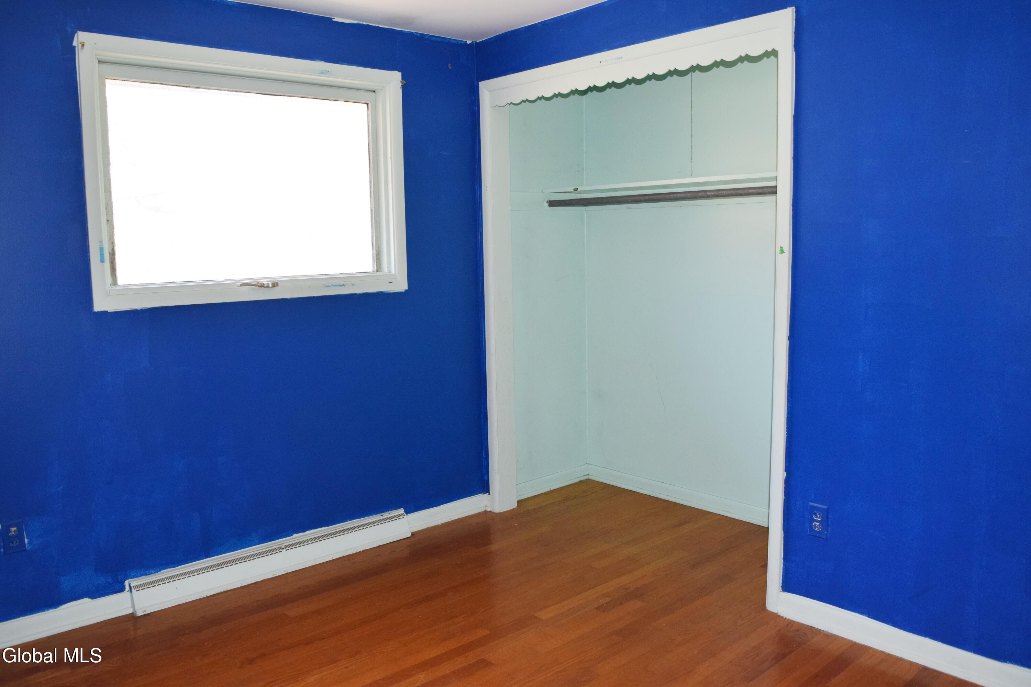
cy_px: 344
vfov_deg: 47.9
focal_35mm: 27
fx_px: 773
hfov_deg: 67.4
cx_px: 516
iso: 800
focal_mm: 18
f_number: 5
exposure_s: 1/100
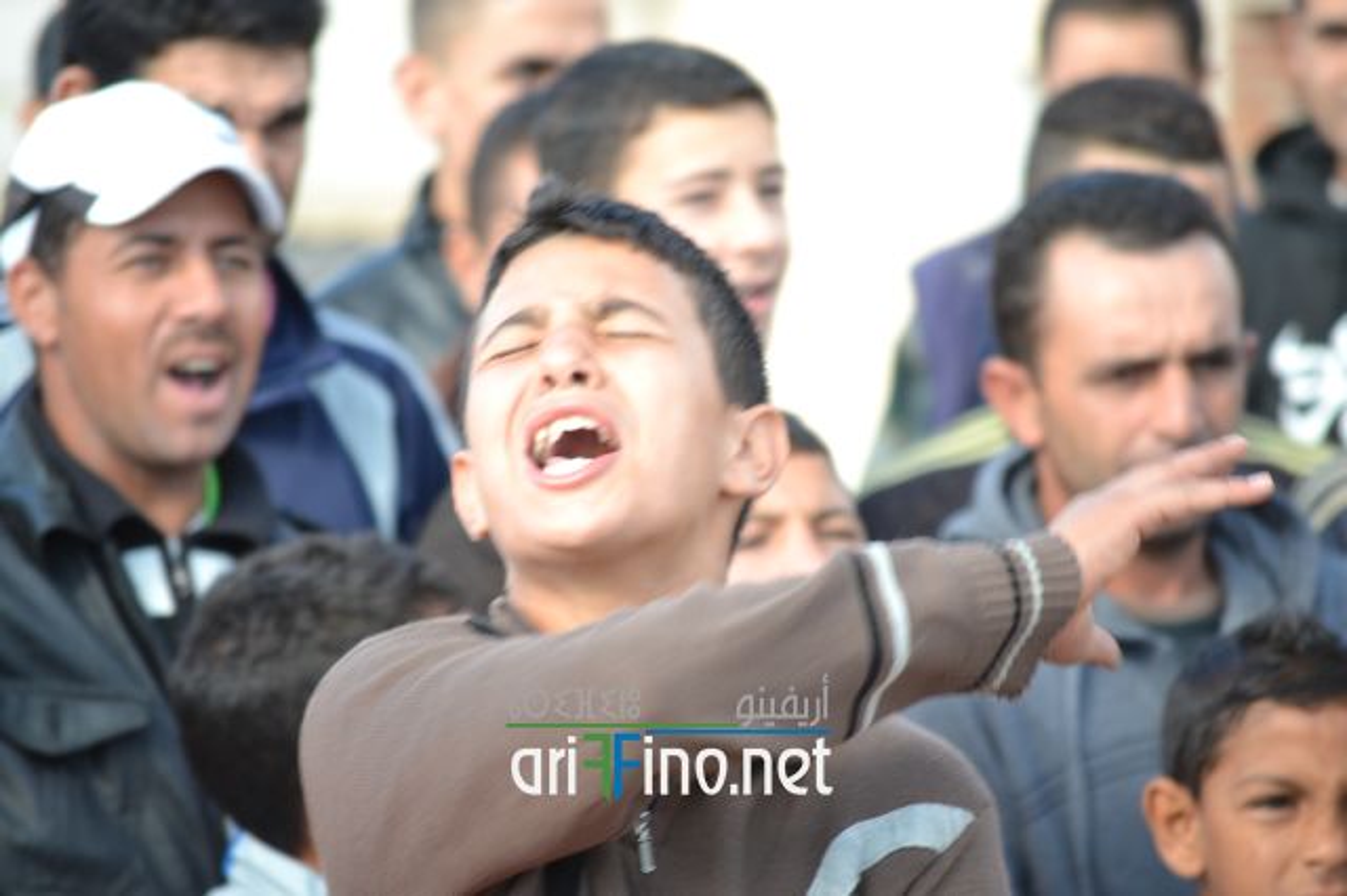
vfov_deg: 4.6
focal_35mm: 300
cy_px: 448
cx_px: 674
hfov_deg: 6.9
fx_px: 11219
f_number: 5.6
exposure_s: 1/500
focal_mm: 200
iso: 320
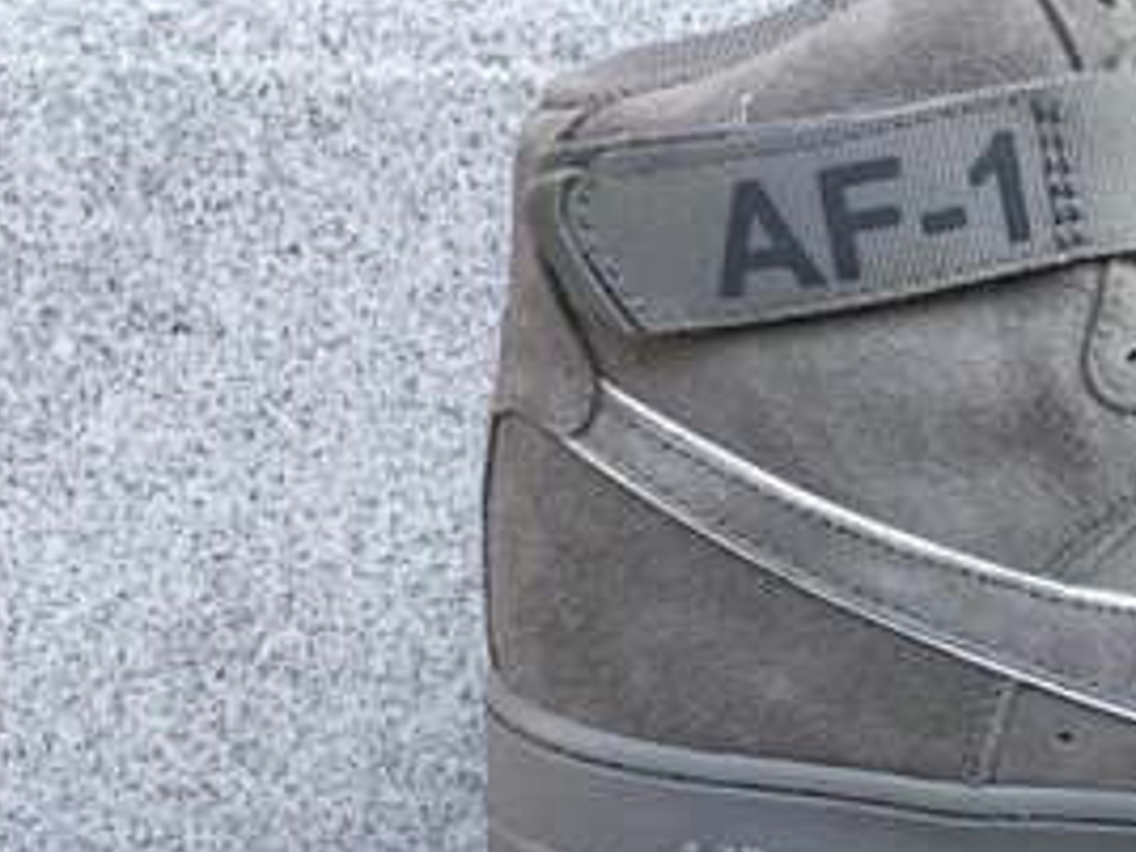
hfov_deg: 24.3
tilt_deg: -16.9
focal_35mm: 74
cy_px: 665
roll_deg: -0.4
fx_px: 2428
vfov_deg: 19.7
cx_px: 1301
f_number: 2.4
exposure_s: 1/230
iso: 25
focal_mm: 3.3
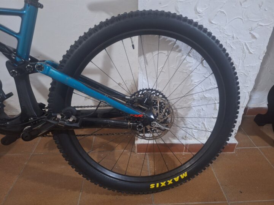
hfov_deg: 73.9
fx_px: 182
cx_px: 137
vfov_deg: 58.9
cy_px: 102
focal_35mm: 23
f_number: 1.8
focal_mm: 5.54
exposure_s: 1/20
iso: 500
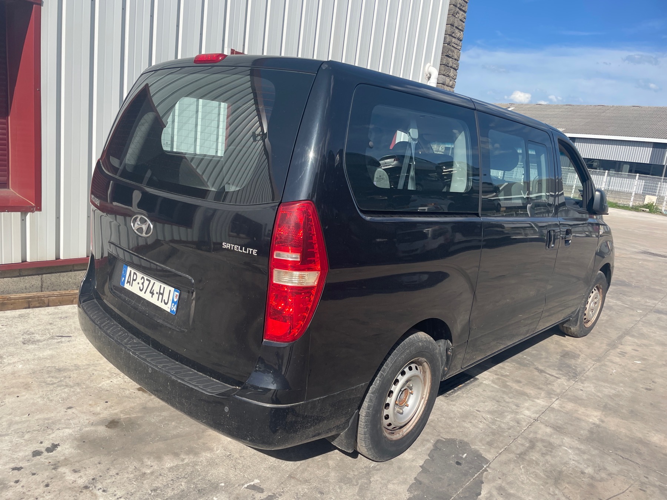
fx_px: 501
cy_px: 250
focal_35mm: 26
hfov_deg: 67.3
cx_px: 334
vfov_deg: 53.1
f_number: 1.6
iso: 32
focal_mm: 4.2
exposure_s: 1/2564
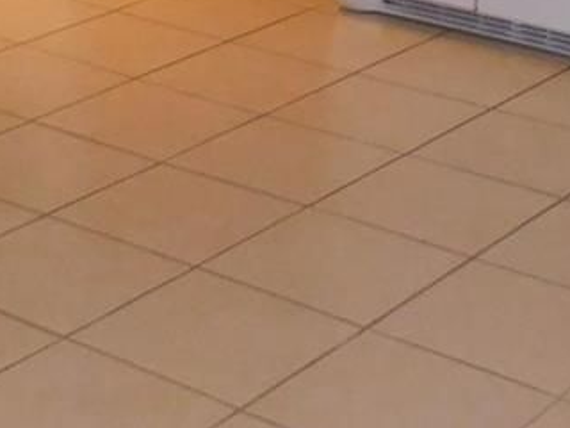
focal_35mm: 120
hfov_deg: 16.3
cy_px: -540
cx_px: 134
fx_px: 1976
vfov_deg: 10.8
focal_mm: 4.3
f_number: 3.3
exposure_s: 1/30
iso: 200
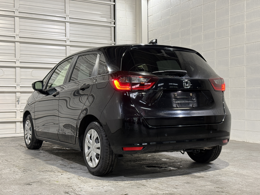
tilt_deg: +0.6
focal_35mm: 48
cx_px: 130
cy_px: 98
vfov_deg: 30.3
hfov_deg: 39.7
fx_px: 361
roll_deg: +0.3
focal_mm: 6.76
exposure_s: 1/60
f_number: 1.78
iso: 160
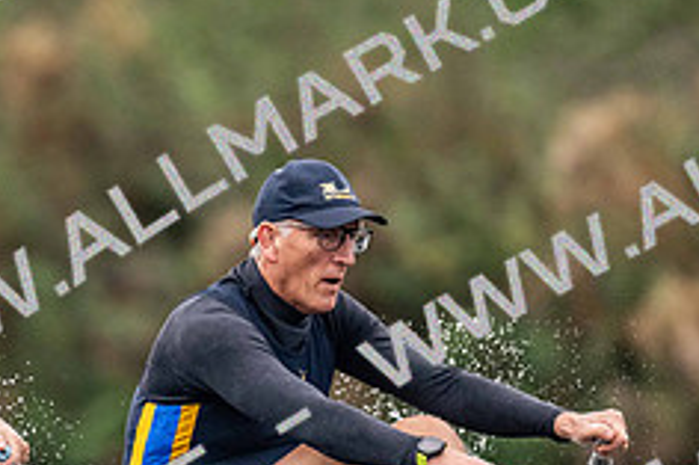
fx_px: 28599
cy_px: 437
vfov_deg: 0.9
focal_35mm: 1474
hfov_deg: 1.4
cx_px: 142
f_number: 4
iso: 2500
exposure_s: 1/2500
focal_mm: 600
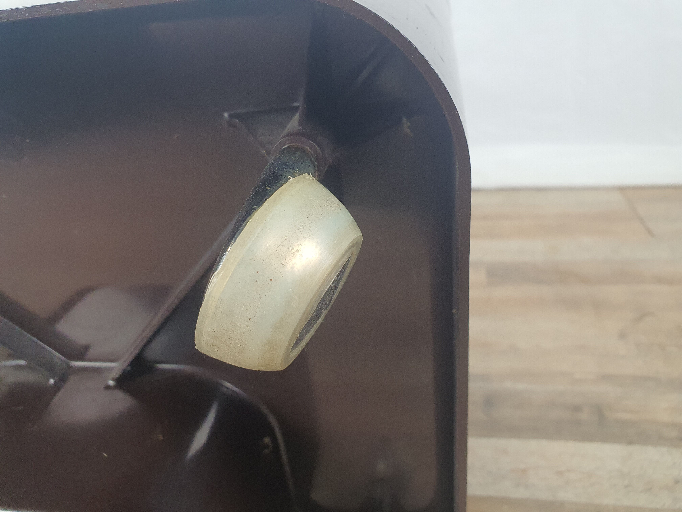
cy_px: 256
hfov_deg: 67.3
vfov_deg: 53.1
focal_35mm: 26
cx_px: 341
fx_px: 512
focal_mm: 4.3
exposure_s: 1/50
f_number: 2.4
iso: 250
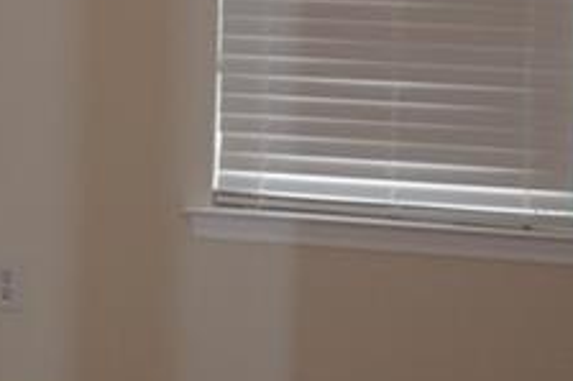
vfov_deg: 8.9
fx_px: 2402
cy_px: -148
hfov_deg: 12.9
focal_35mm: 151
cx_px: -263
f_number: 4
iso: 200
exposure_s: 1/60
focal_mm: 22
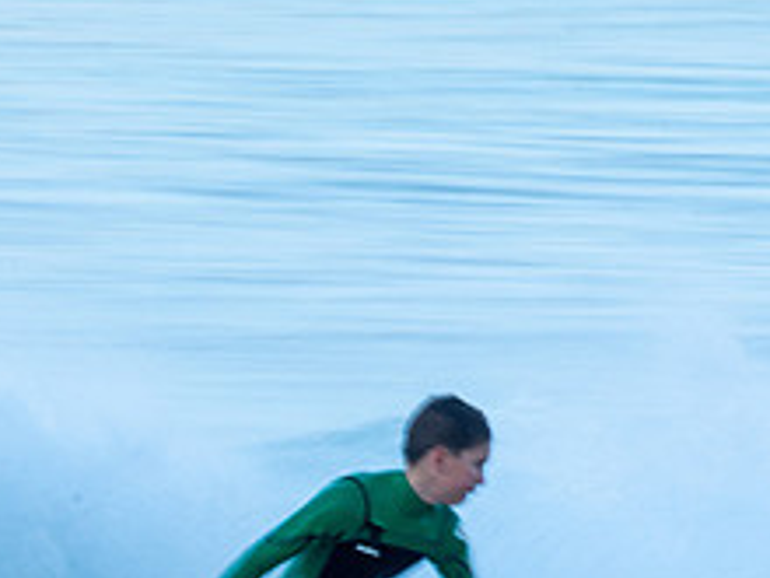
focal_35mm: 1899
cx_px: 315
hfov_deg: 1.0
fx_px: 42241
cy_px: 657
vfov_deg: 0.8
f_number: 20
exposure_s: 1/20
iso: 100
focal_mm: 500
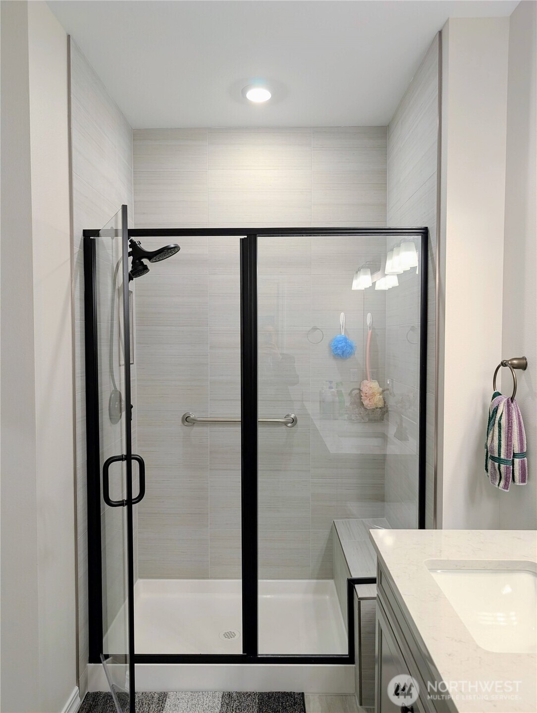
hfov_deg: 57.0
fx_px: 495
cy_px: 356
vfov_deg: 71.5
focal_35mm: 24
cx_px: 268
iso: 28
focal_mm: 6.9
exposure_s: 1/30
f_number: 1.68
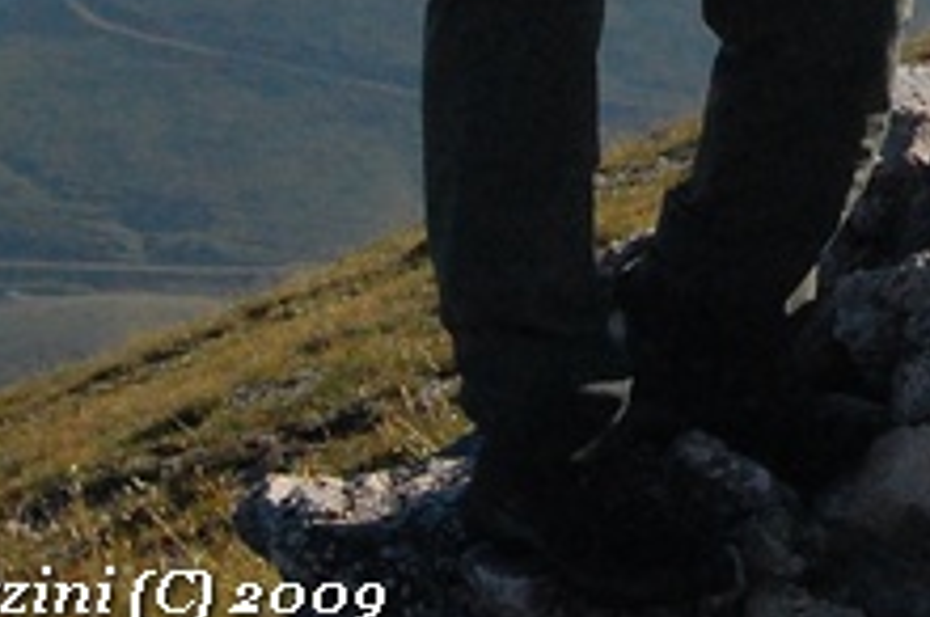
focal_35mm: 234
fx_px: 6036
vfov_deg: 5.7
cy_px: -541
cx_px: 1425
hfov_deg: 8.6
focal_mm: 38
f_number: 13
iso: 1600
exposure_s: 1/2000
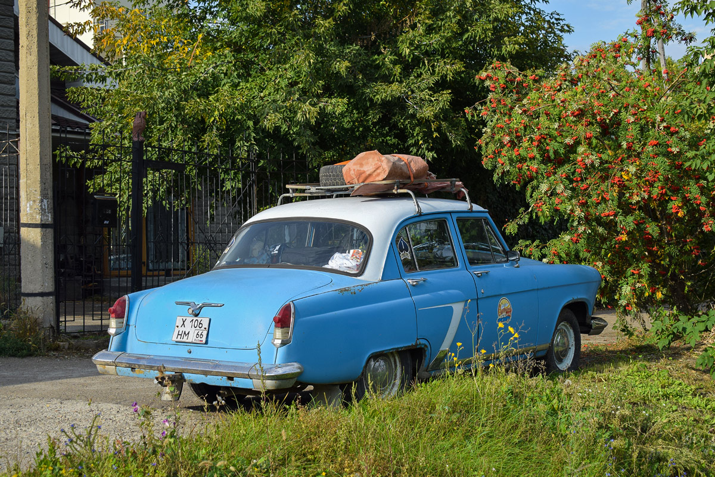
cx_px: 358
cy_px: 238
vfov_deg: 25.8
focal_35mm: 52
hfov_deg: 37.9
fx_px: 1043
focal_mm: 35
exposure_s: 1/640
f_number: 6.3
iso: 200
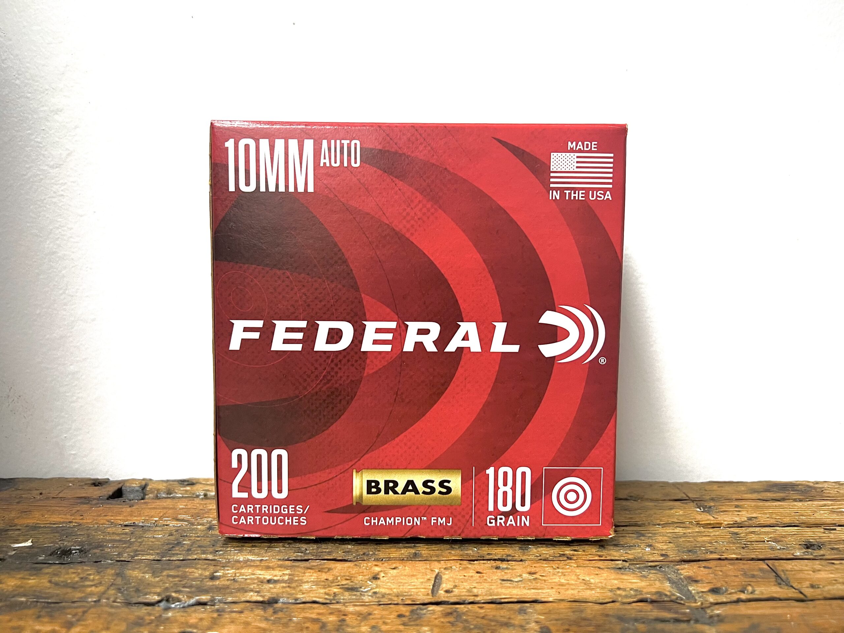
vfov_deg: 53.1
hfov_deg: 67.3
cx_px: 422
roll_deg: -0.5
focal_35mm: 26
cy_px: 316
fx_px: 634
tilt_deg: -5.2
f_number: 1.5
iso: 100
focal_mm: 5.7
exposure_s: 1/60
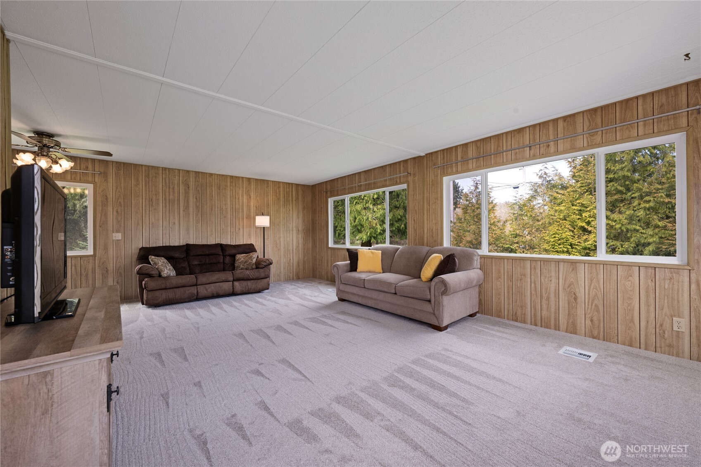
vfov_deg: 81.2
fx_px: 273
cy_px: 234
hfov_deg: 104.3
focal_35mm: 14
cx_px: 350
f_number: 9
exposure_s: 1/20
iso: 400
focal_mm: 14
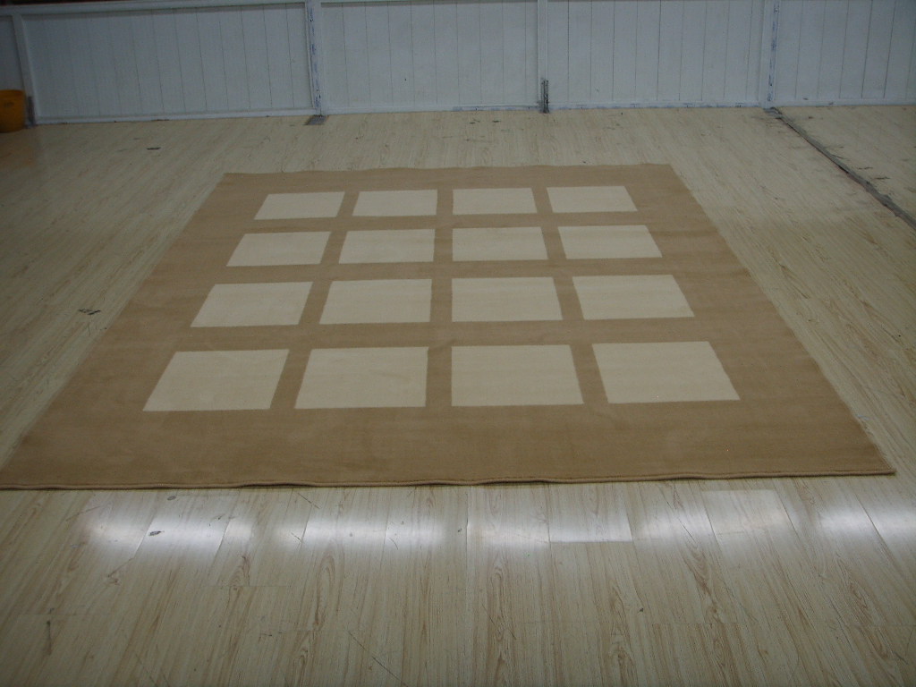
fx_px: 1032
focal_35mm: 39
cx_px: 458
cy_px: 344
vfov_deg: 36.8
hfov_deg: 47.9
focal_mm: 6.6
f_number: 3.5
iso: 63
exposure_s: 1/30
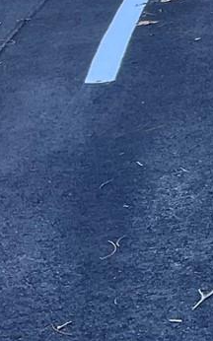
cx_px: 754
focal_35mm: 163
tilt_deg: -3.9
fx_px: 1515
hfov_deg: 6.8
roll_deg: -0.3
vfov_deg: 12.2
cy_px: -193
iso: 50
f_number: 1.6
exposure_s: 1/363
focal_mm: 5.1
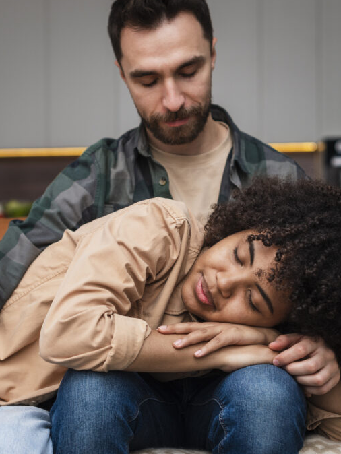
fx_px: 958
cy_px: 226
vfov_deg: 26.7
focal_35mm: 73
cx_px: 100
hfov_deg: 20.1
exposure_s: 1/160
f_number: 3.2
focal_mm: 50
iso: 125
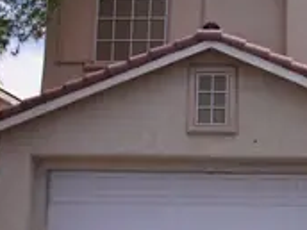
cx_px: 289
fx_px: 684
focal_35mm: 77
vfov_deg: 19.1
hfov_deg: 24.4
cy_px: 127
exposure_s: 1/500
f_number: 5
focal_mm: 23
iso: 100
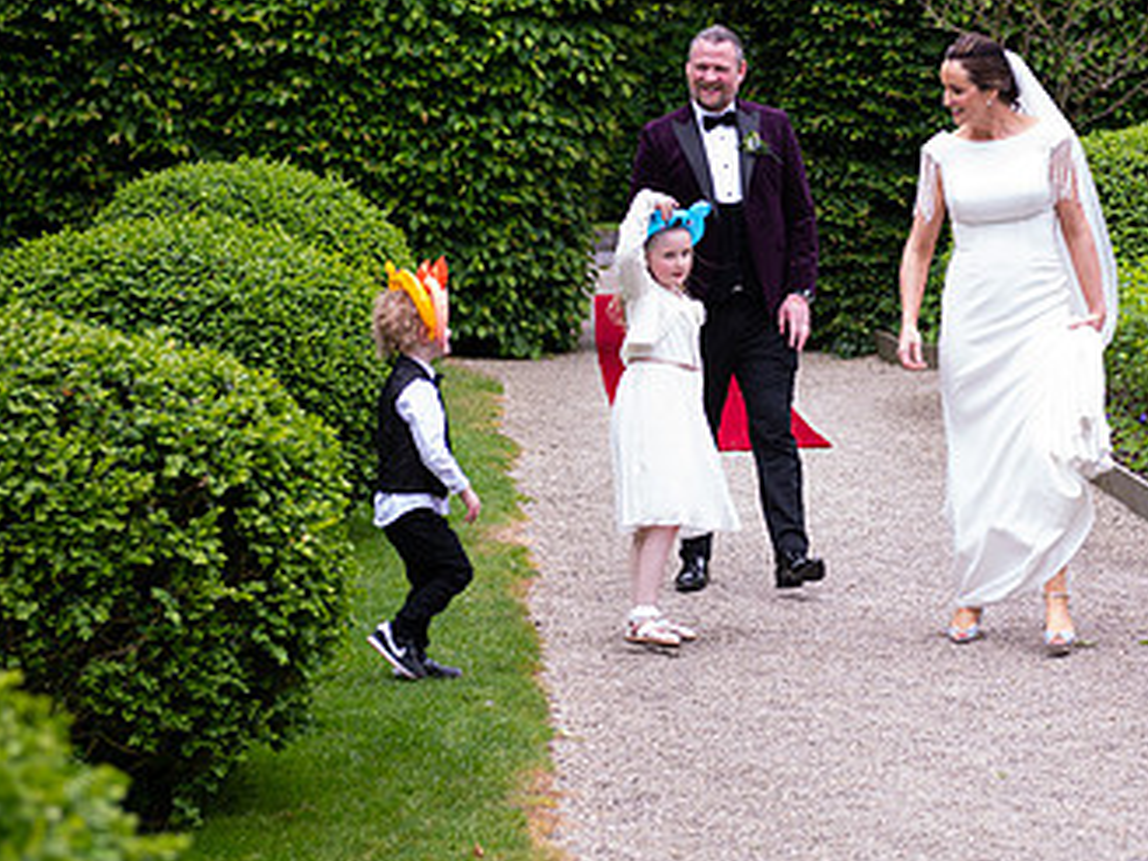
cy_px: 257
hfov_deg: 16.5
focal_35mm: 119
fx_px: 3946
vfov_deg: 12.4
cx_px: 854
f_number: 3.5
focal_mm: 70
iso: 200
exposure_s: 1/200
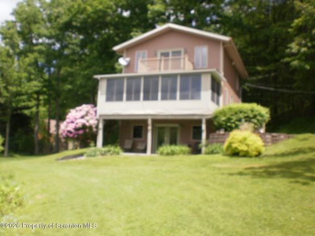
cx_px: 158
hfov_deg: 51.4
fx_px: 328
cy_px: 118
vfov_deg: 39.7
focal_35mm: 36
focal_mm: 6.3
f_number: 4.6
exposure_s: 1/250
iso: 100
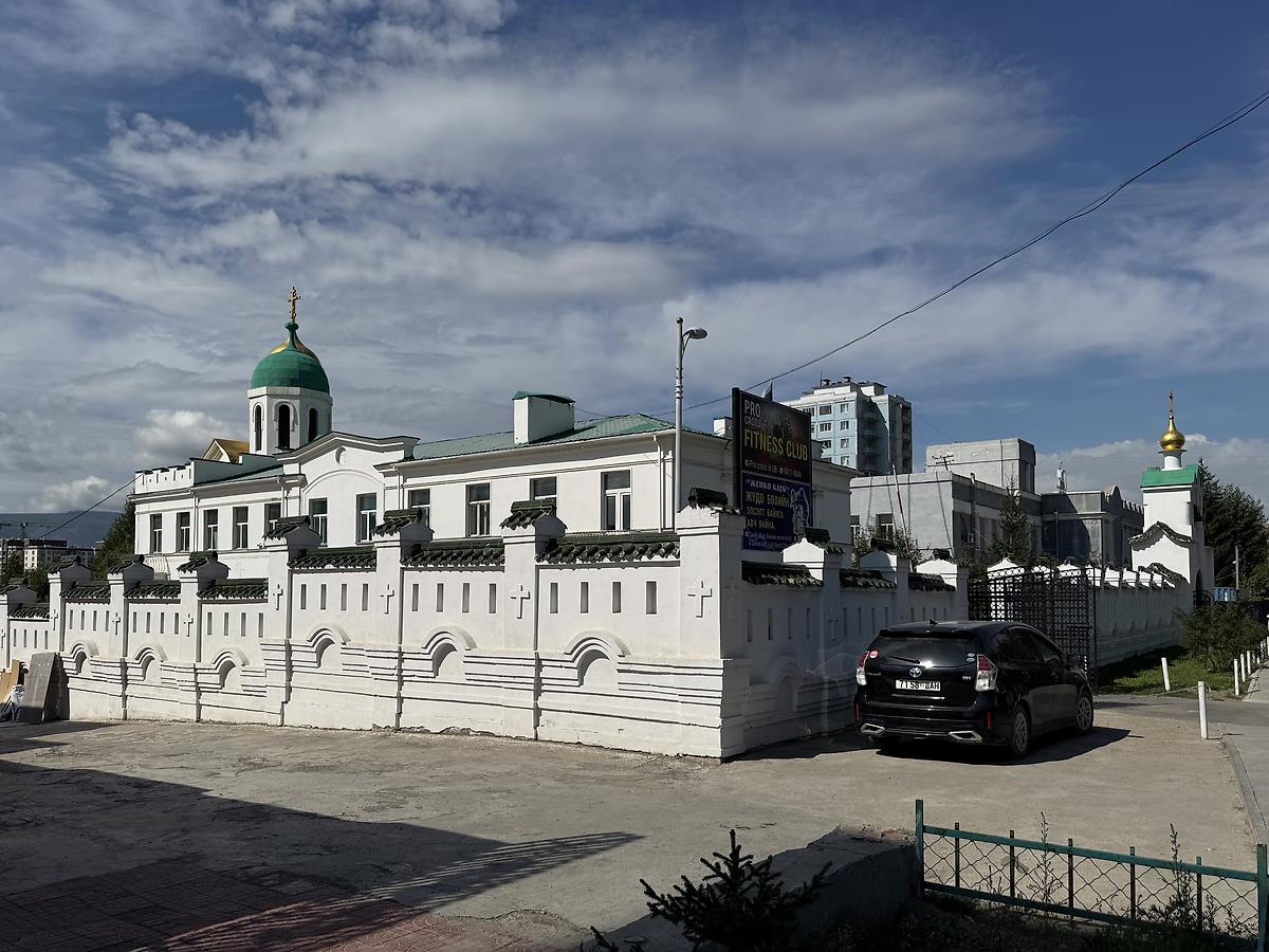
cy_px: 476
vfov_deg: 56.8
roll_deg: +0.2
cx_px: 634
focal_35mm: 24
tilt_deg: +6.9
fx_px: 880
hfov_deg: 71.6
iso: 80
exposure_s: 1/12346
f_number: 1.78
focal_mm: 6.76
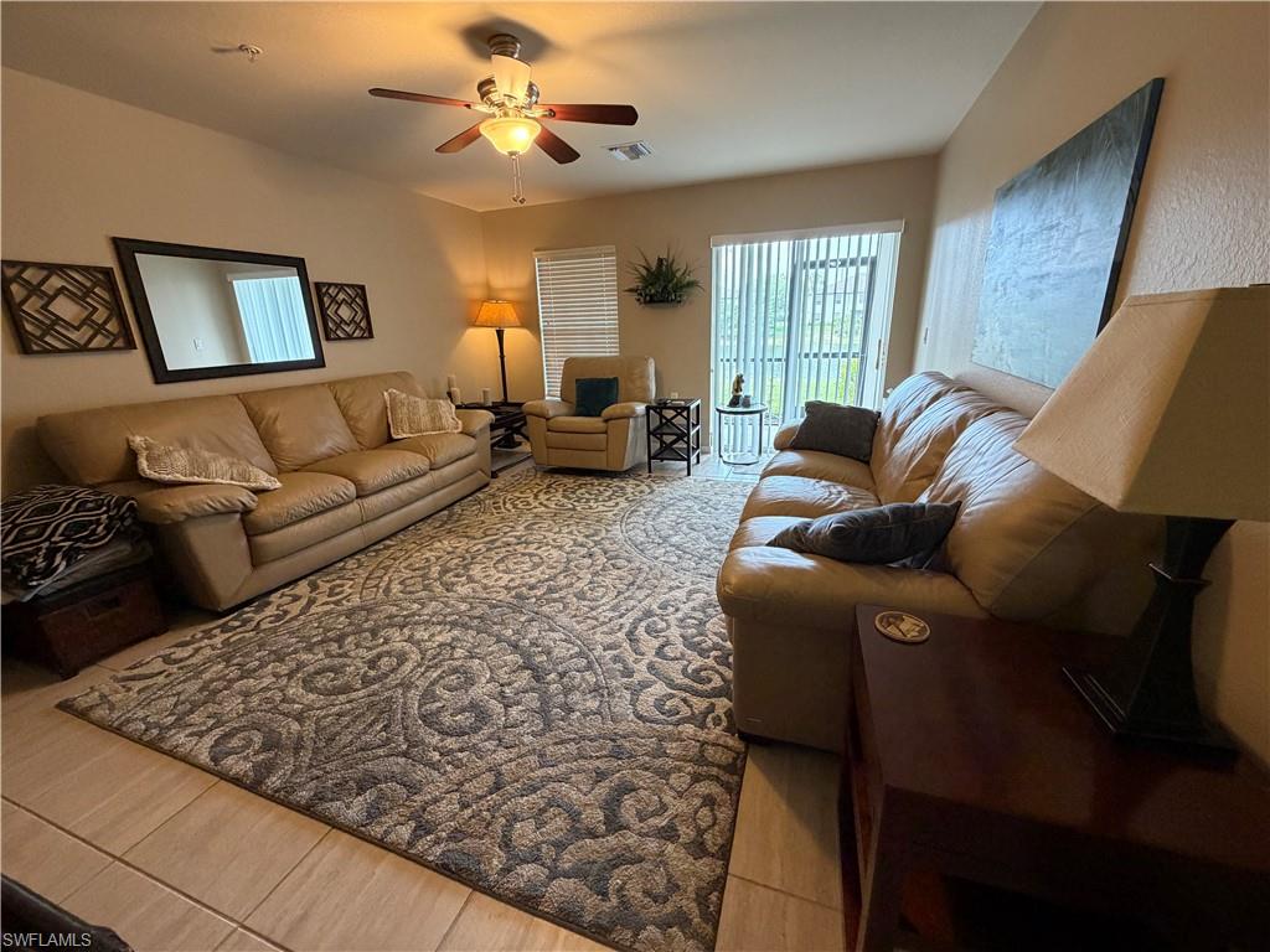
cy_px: 476
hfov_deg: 102.1
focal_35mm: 14
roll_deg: +2.4
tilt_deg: -15.6
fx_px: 514
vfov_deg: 85.7
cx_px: 635
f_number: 2.2
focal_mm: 2.22
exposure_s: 1/60
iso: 320
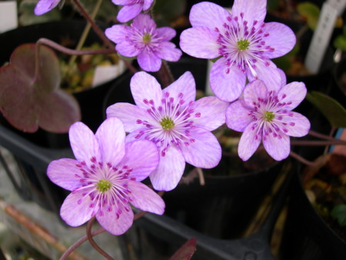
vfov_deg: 37.8
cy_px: 130
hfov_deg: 49.0
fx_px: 380
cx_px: 173
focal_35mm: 38
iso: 50
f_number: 2.8
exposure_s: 1/67.1
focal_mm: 7.8
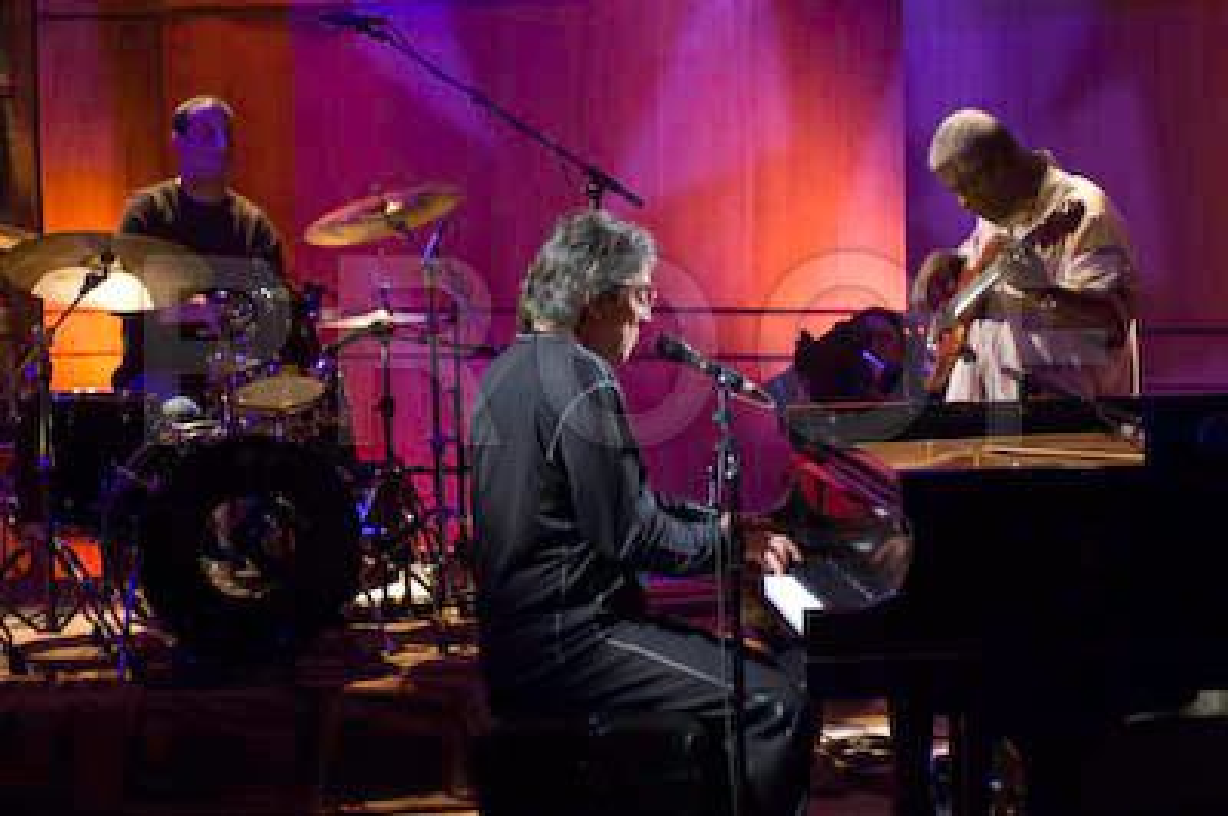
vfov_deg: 15.2
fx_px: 3067
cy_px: 408
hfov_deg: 22.6
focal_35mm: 90
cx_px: 614
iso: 800
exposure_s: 1/50
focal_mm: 60
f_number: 2.8
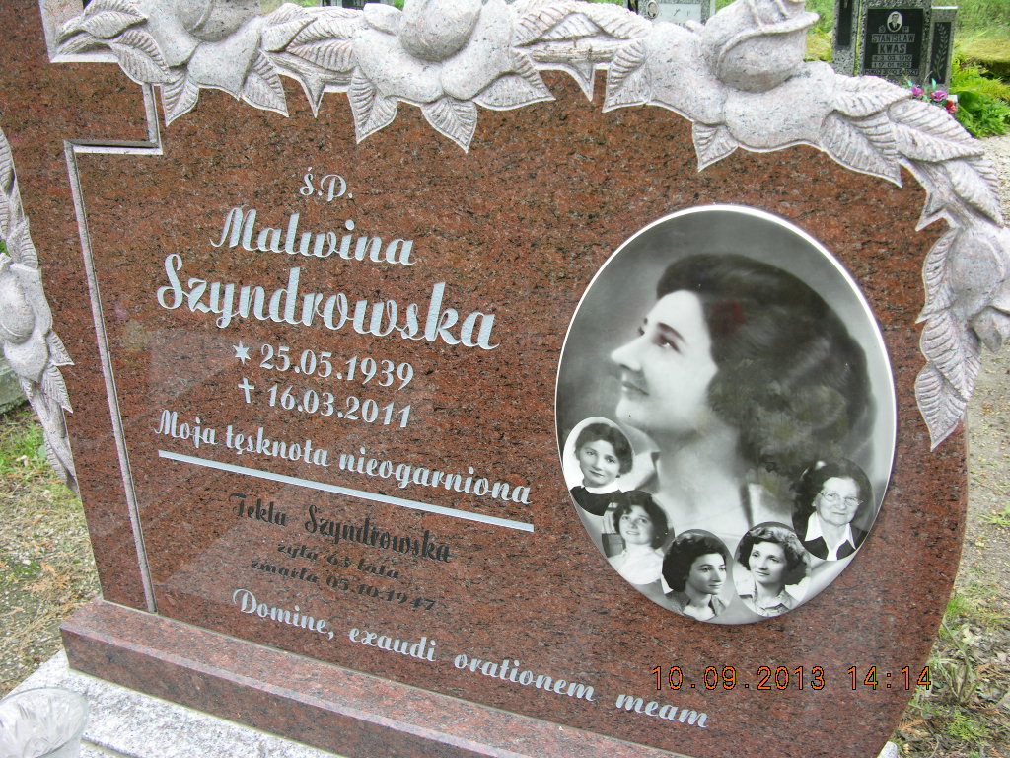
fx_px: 1021
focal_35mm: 35
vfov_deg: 40.7
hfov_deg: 52.6
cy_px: 379
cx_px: 505
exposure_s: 1/41.6
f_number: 3.2
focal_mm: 8.9
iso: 50
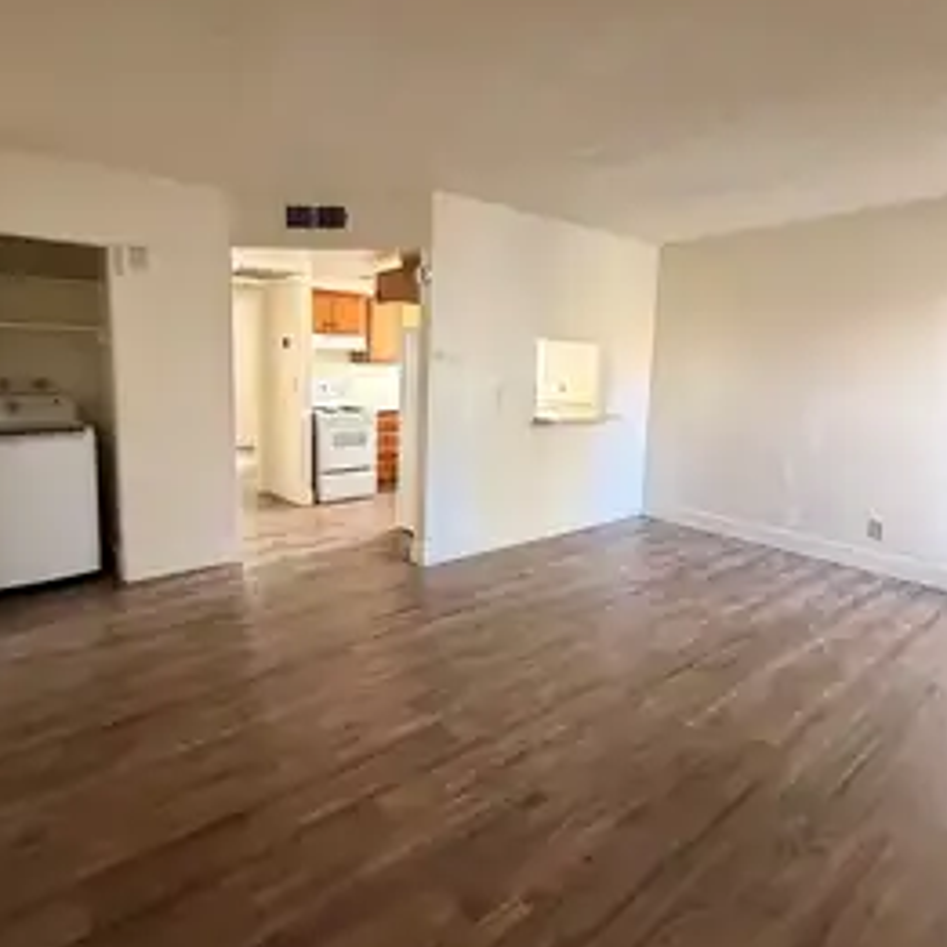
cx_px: 425
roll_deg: -1.9
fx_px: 588
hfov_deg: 77.4
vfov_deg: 77.5
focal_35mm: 19
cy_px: 435
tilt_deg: -7.3
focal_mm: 2.22
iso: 640
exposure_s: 1/60
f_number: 2.2
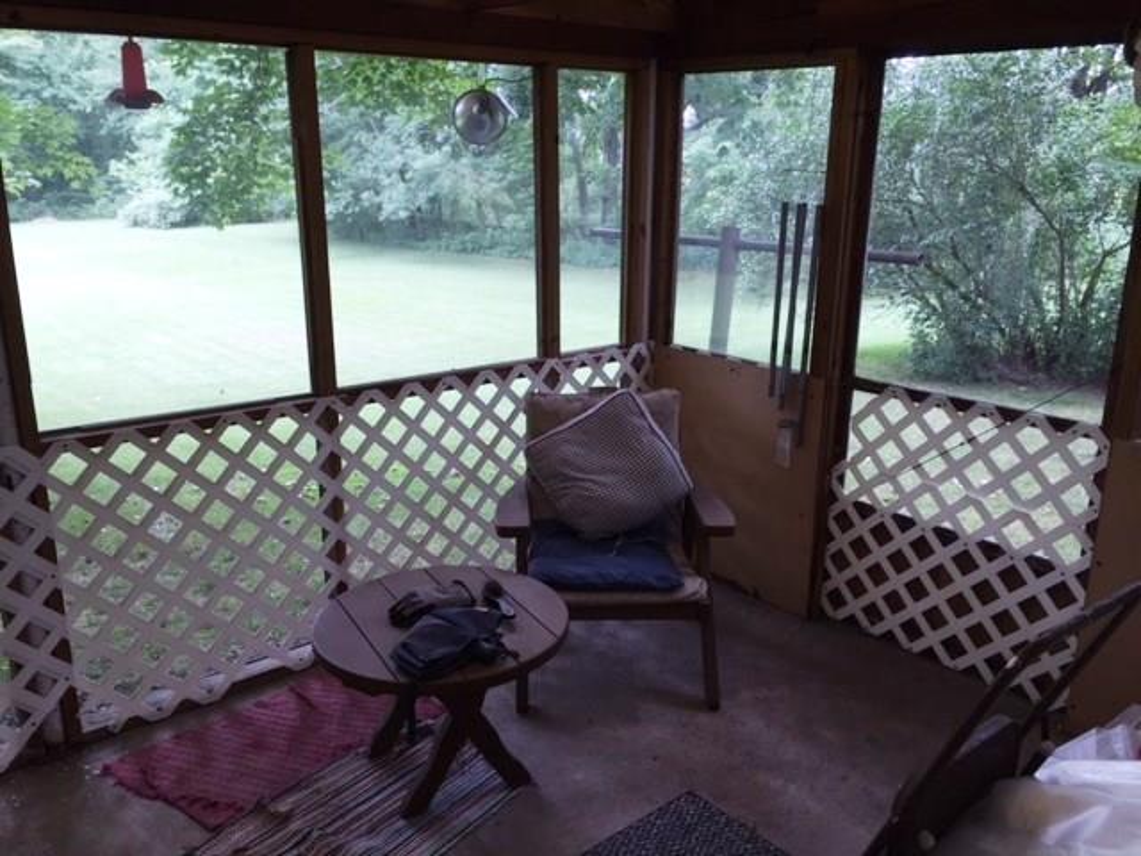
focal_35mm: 29
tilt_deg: -15.9
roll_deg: -0.2
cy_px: 428
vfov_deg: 48.2
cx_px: 570
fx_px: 956
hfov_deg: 61.7
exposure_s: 1/33
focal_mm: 4.15
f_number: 2.2
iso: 32
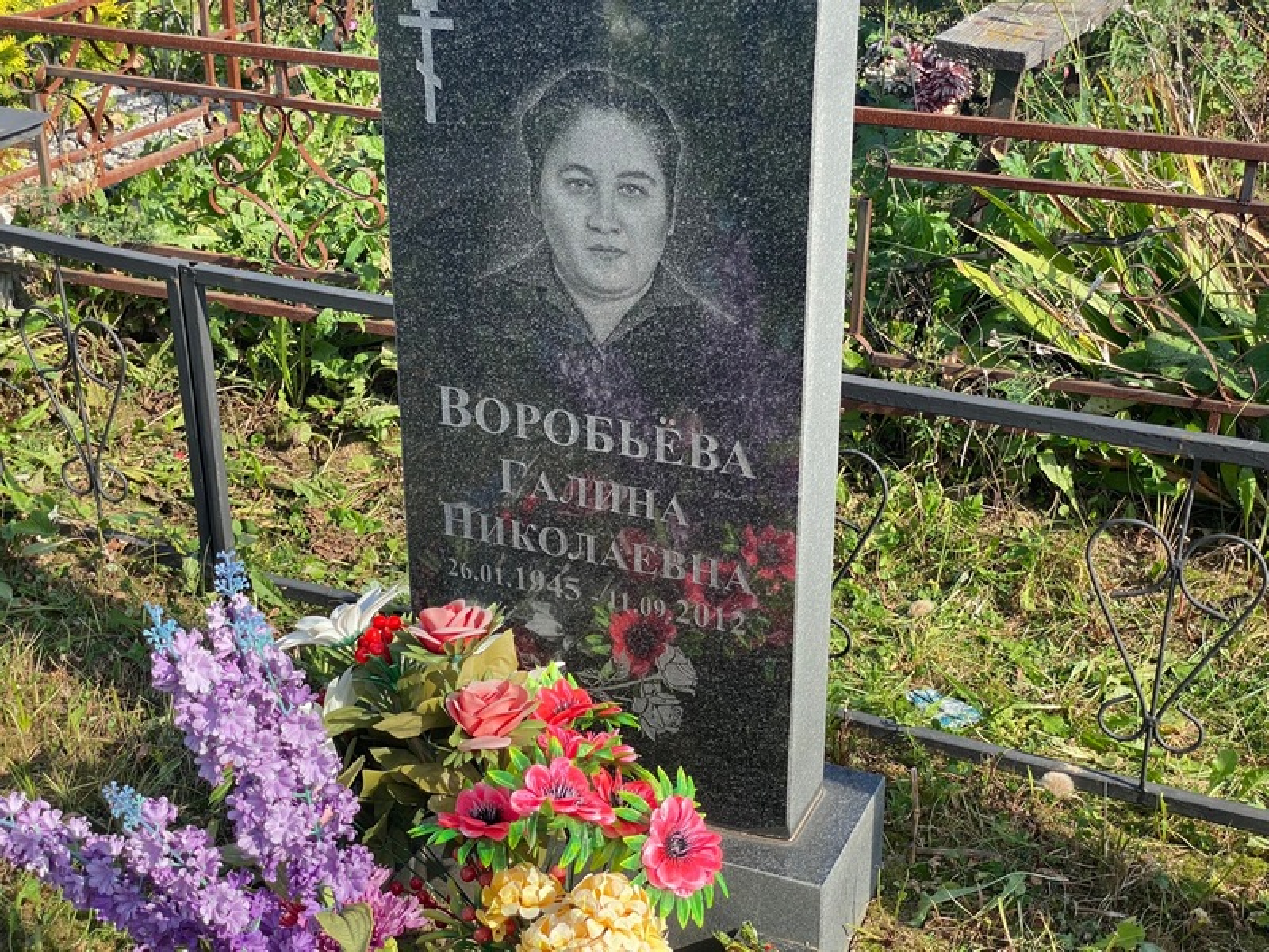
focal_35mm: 52
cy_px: 476
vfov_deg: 28.0
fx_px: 1906
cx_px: 634
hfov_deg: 36.8
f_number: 2
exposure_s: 1/521
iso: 20
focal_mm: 6
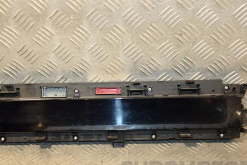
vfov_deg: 19.7
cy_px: 95
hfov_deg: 29.2
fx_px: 474
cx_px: 111
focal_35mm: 69
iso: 800
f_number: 5
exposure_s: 1/125
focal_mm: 34
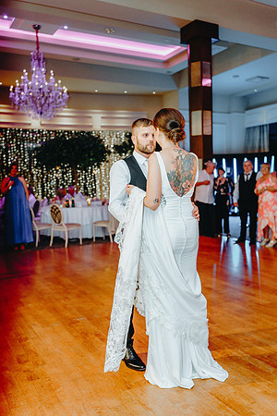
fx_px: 404
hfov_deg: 37.9
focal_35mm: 35
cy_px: 208
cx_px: 138
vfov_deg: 54.4
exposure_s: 1/250
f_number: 2
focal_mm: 35
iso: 1600
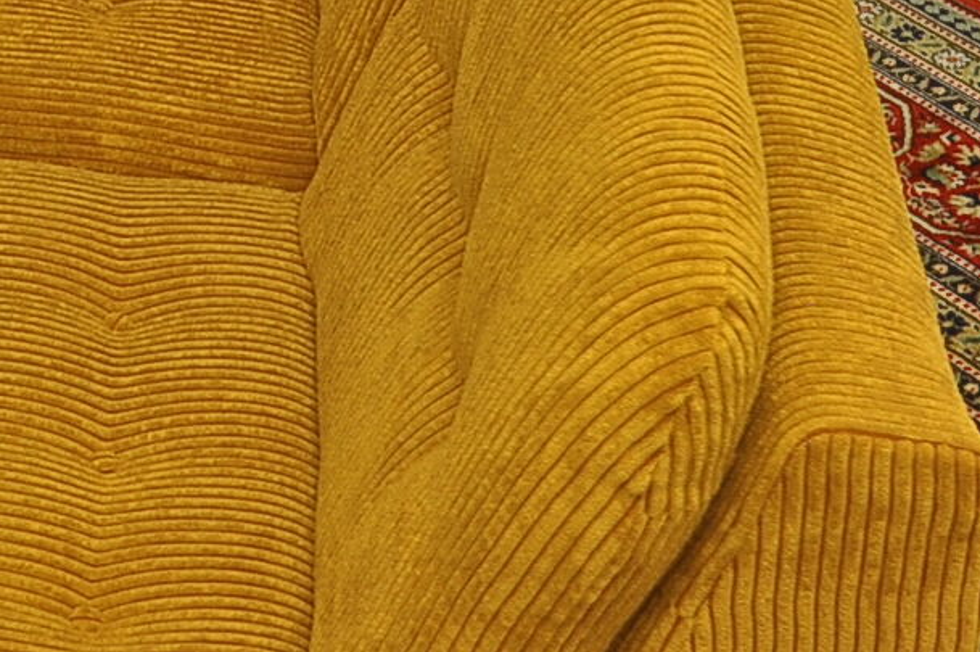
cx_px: 360
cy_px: 177
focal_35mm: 95
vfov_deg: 14.3
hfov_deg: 21.4
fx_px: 2584
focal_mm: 18
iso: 200
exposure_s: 1/200
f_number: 4.5
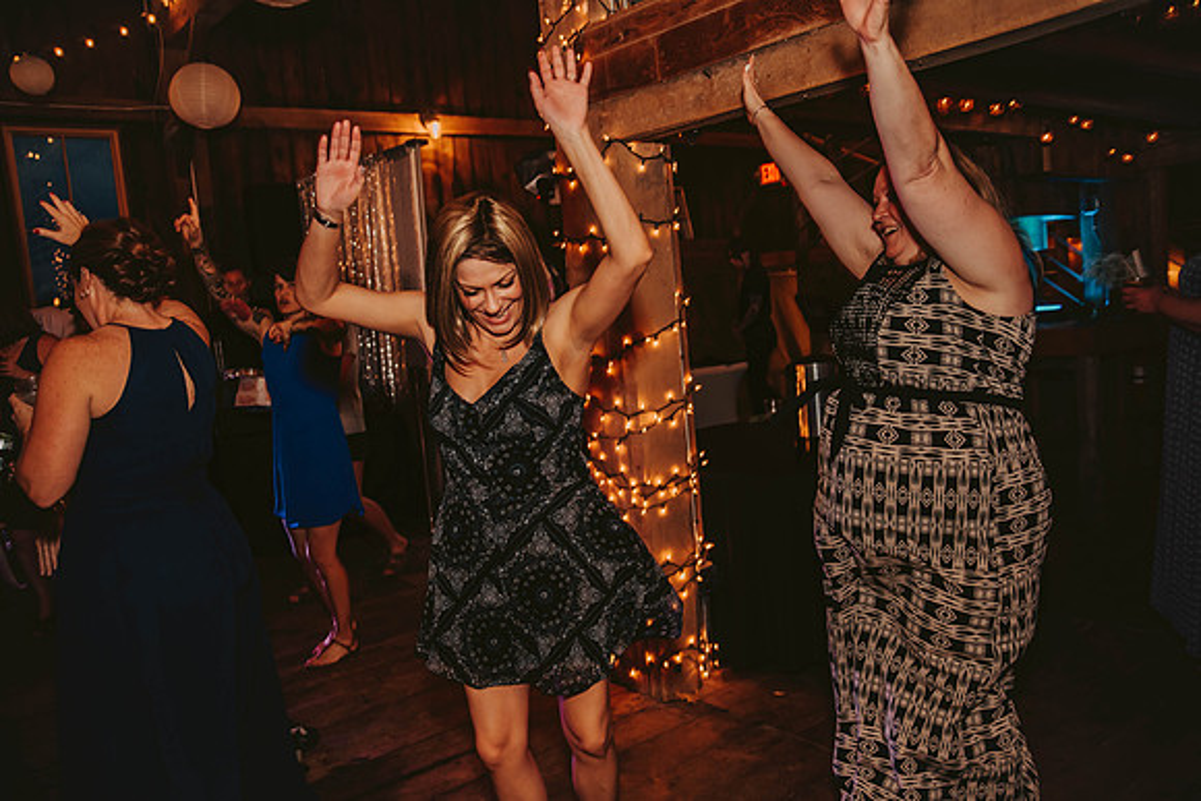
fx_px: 934
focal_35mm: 28
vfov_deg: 46.4
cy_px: 400
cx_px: 600
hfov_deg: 65.5
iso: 1250
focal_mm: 28
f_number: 2.8
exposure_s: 1/125
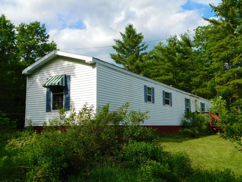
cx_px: 121
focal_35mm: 36
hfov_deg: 51.4
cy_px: 91
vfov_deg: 39.7
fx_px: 252
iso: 125
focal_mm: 6.3
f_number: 3.5
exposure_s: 1/800
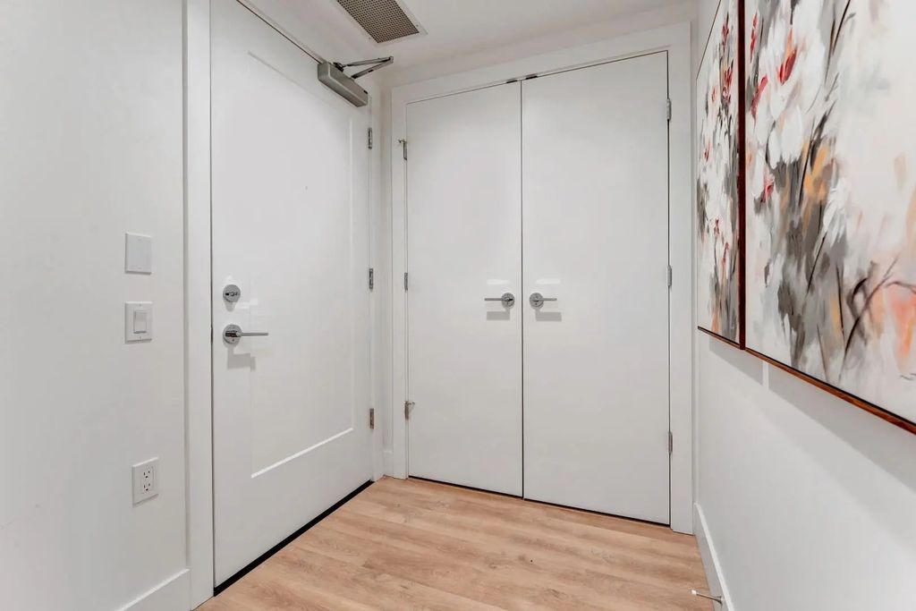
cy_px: 306
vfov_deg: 75.5
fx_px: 394
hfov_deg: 98.5
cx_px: 458
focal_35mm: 16
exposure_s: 1/15
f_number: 8
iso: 400
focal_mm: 15.5
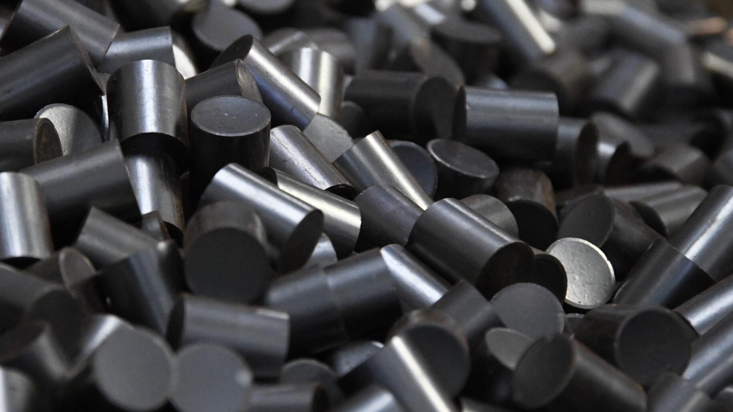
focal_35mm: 437
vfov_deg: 2.8
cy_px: 121
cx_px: 249
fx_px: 8494
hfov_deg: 4.9
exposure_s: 1/125
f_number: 13
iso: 5000
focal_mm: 200
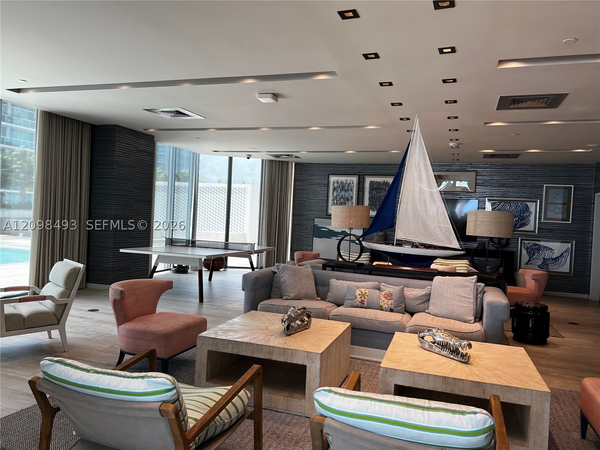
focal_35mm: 26
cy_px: 225
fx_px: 451
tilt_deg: -0.6
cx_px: 300
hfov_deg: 67.3
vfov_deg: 53.1
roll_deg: -0.3
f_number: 1.5
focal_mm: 5.7
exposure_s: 1/120
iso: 64
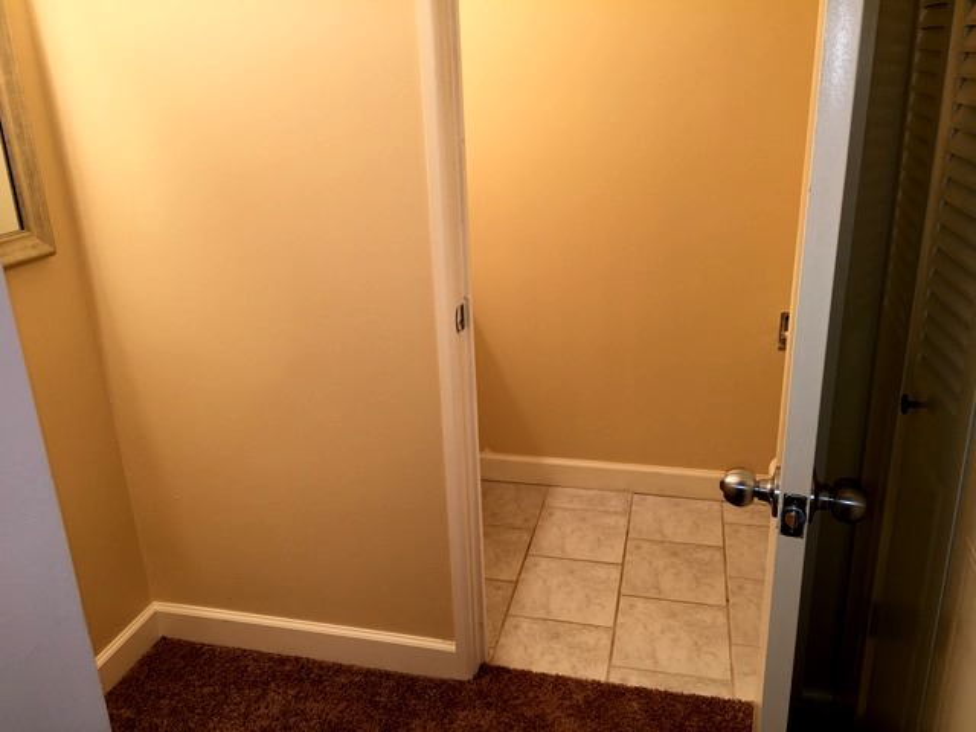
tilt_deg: -19.9
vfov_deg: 48.2
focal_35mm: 29
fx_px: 818
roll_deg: +2.6
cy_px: 366
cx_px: 488
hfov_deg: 61.7
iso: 25
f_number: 2.2
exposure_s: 1/30
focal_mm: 4.15
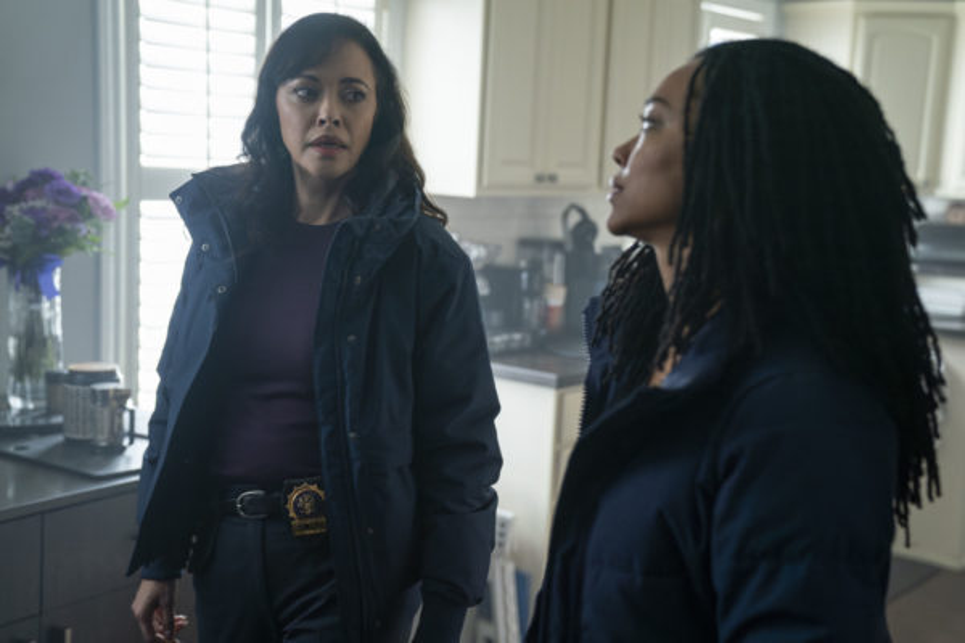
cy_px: 322
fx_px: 1287
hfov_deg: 41.1
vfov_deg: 28.1
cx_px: 482
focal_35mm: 48
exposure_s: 1/100
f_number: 2.8
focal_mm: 48
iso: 2000
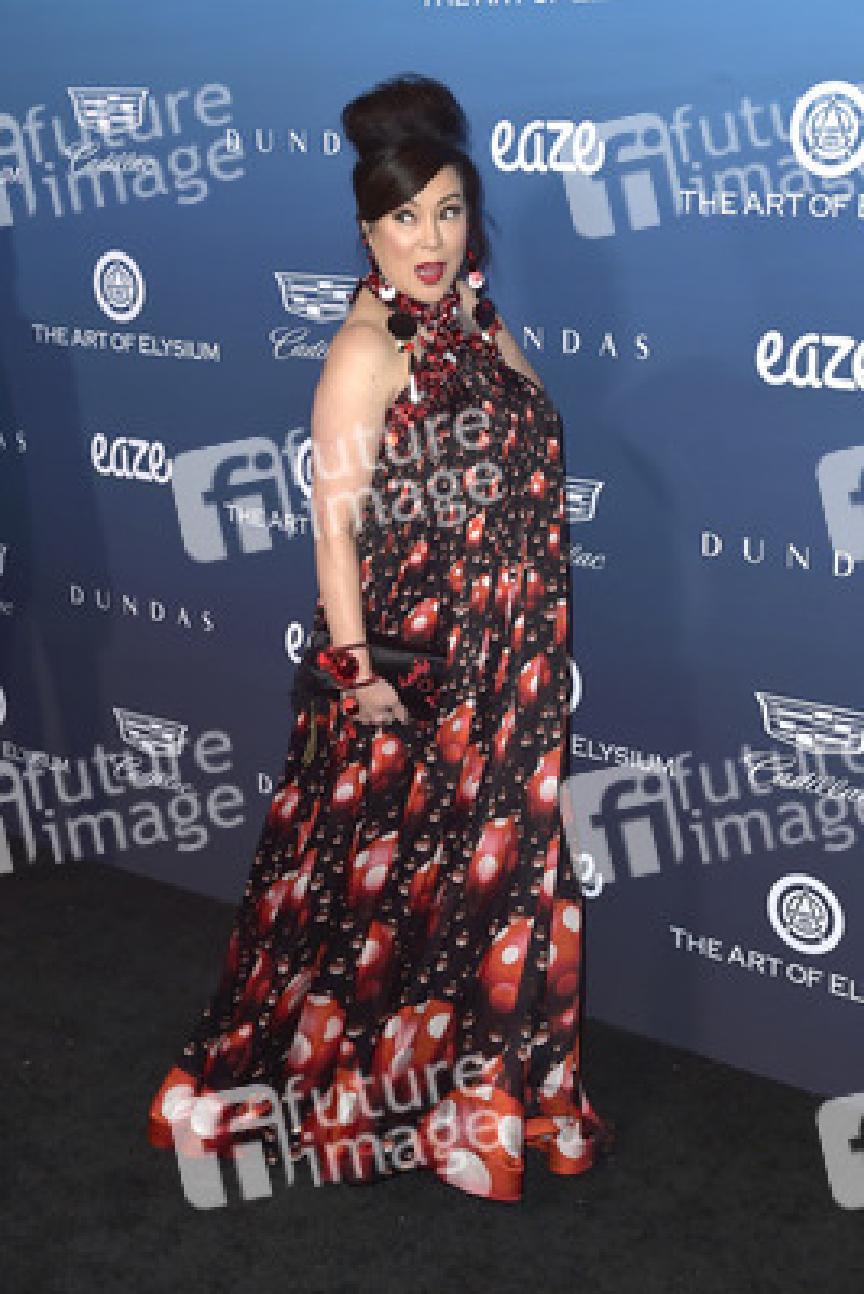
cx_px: 432
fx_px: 1798
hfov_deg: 27.0
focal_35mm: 50
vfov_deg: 39.6
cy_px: 647
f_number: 5.6
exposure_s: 1/250
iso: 250
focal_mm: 50
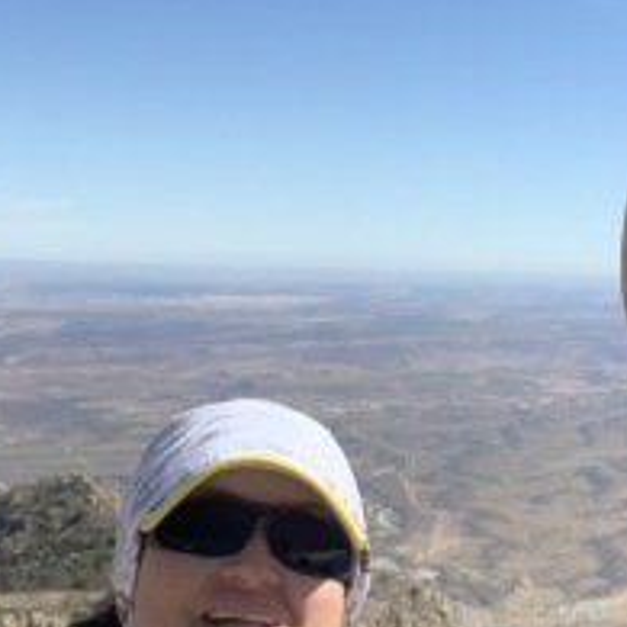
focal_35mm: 93
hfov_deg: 18.6
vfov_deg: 18.4
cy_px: 550
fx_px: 1906
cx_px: 473
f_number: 2.2
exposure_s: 1/691
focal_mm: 2.87
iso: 16
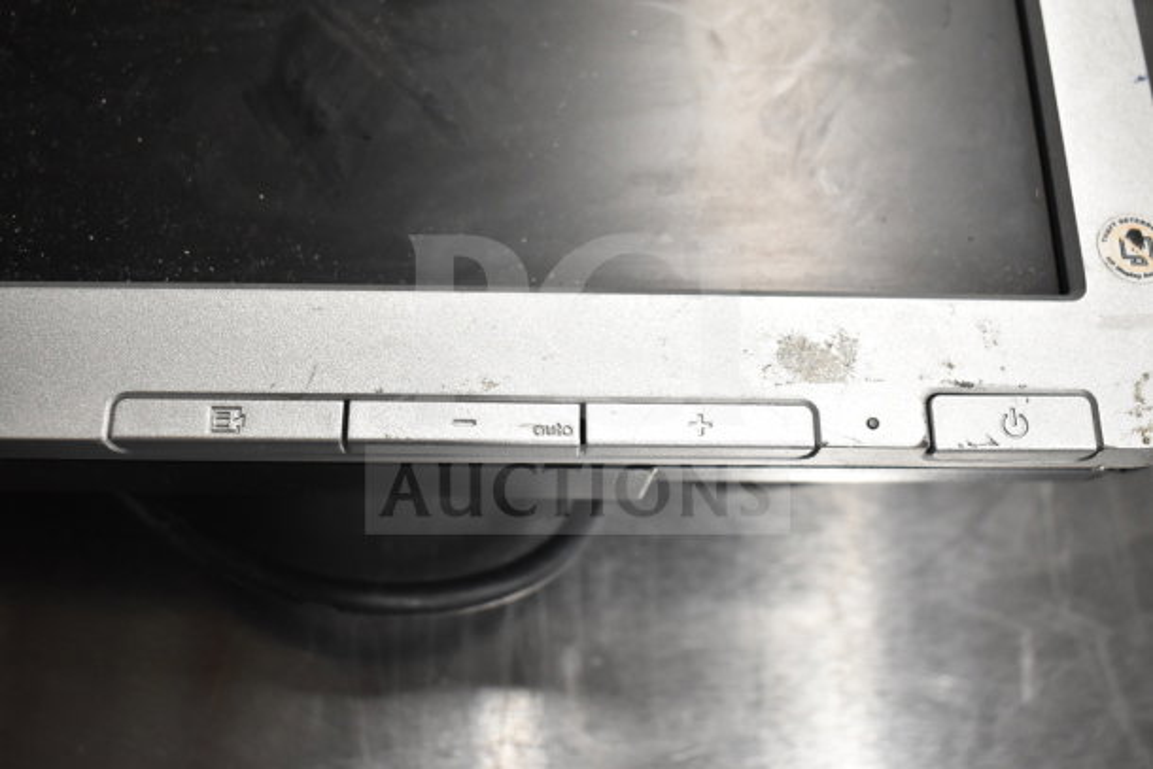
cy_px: 384
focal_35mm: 39
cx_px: 576
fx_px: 1249
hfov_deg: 49.5
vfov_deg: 34.2
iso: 1600
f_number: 4
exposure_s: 1/40
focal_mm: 26
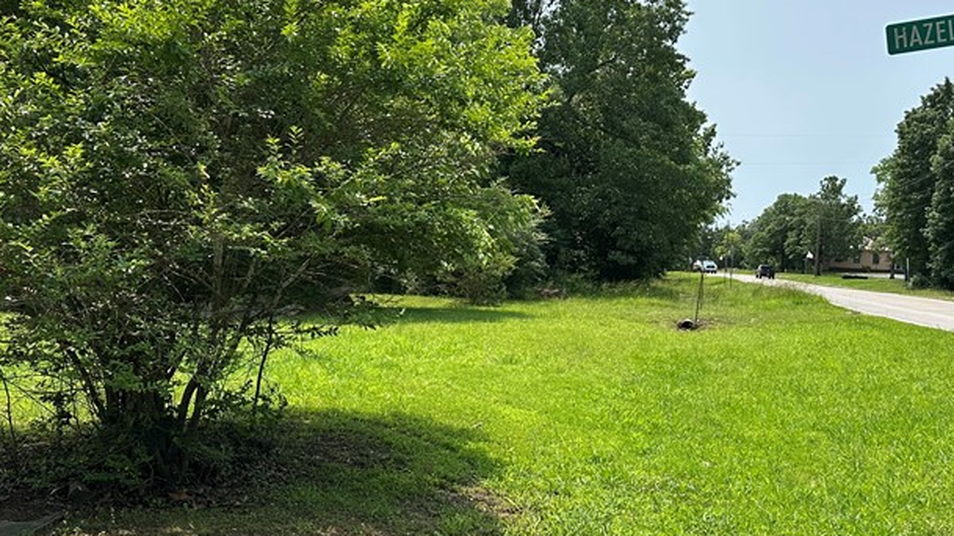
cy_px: 287
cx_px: 508
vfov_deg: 27.1
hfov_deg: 46.4
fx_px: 1113
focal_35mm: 44
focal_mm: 6.86
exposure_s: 1/3597
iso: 80
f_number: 1.78
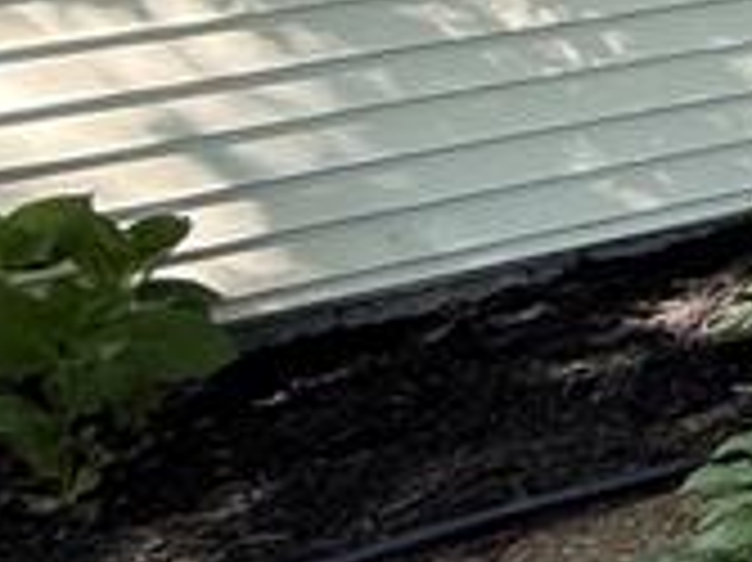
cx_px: 2004
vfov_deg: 16.9
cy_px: 36
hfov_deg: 13.2
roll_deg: -0.4
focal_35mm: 86
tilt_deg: -18.0
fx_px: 1867
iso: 50
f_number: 2.2
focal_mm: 2.22
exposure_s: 1/228
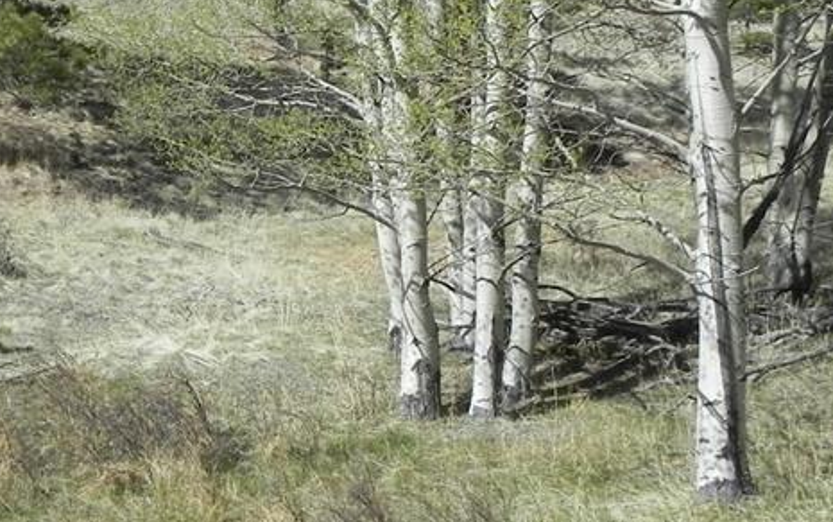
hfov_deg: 25.8
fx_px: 1749
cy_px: 275
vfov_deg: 17.0
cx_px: 57
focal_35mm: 77
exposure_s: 1/400
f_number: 8
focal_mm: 5.9
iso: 160
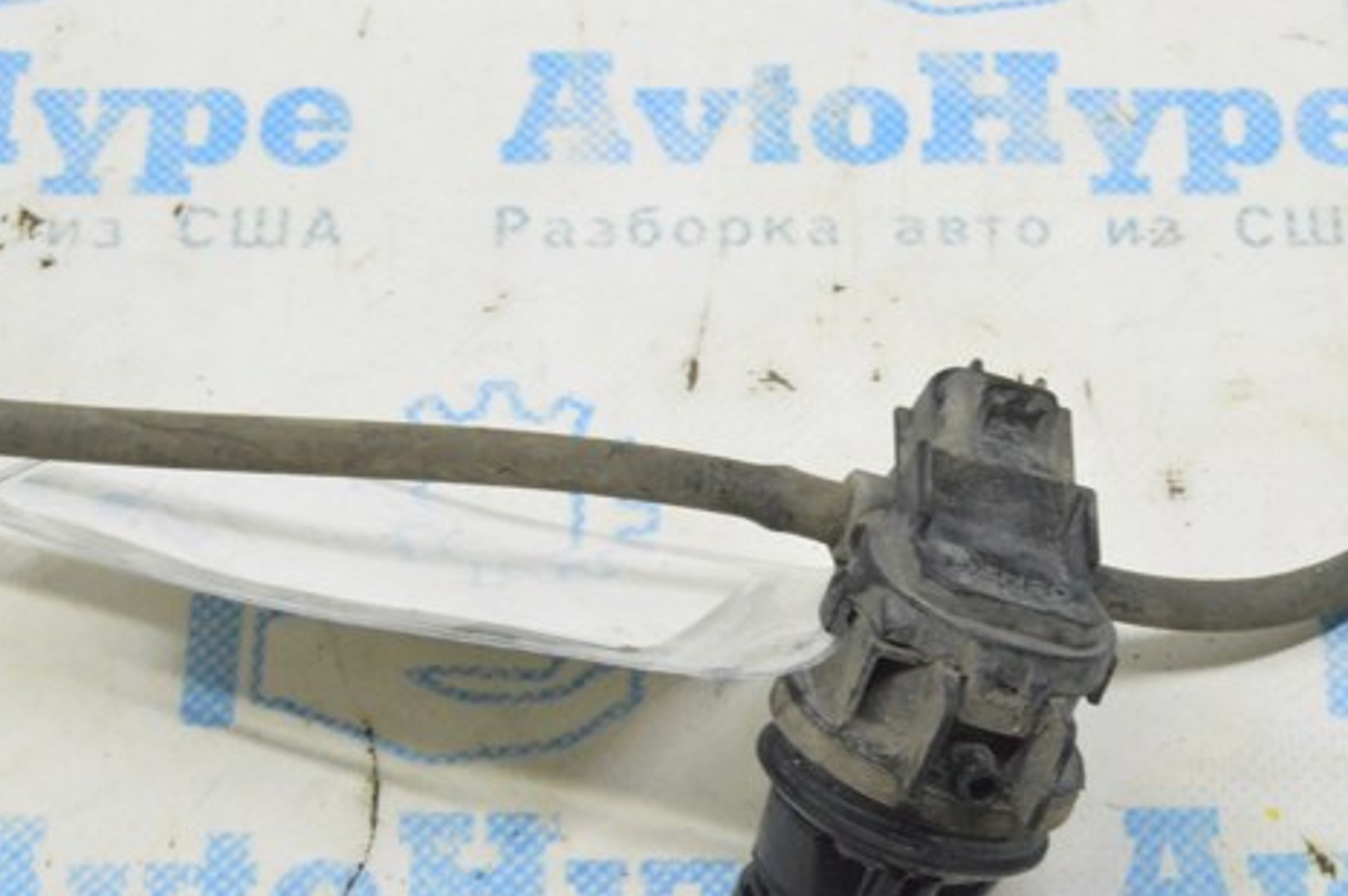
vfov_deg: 14.7
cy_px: 608
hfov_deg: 21.9
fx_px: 3468
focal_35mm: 93
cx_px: 885
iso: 6400
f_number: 20
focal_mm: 45
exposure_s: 1/15
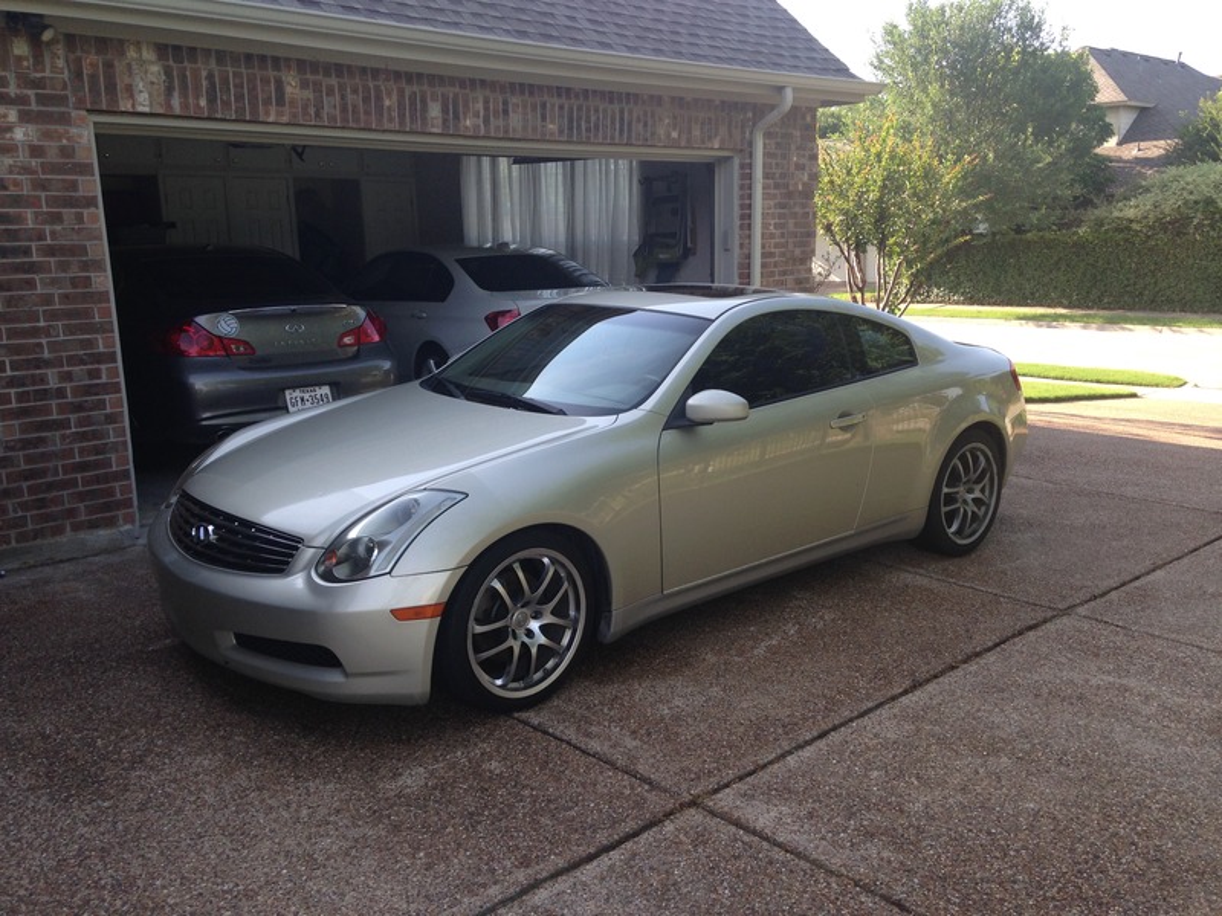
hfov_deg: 55.4
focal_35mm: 33
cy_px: 458
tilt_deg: -12.3
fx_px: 1165
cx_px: 611
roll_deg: +1.8
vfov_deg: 42.9
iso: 50
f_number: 2.4
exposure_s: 1/247
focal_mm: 4.12
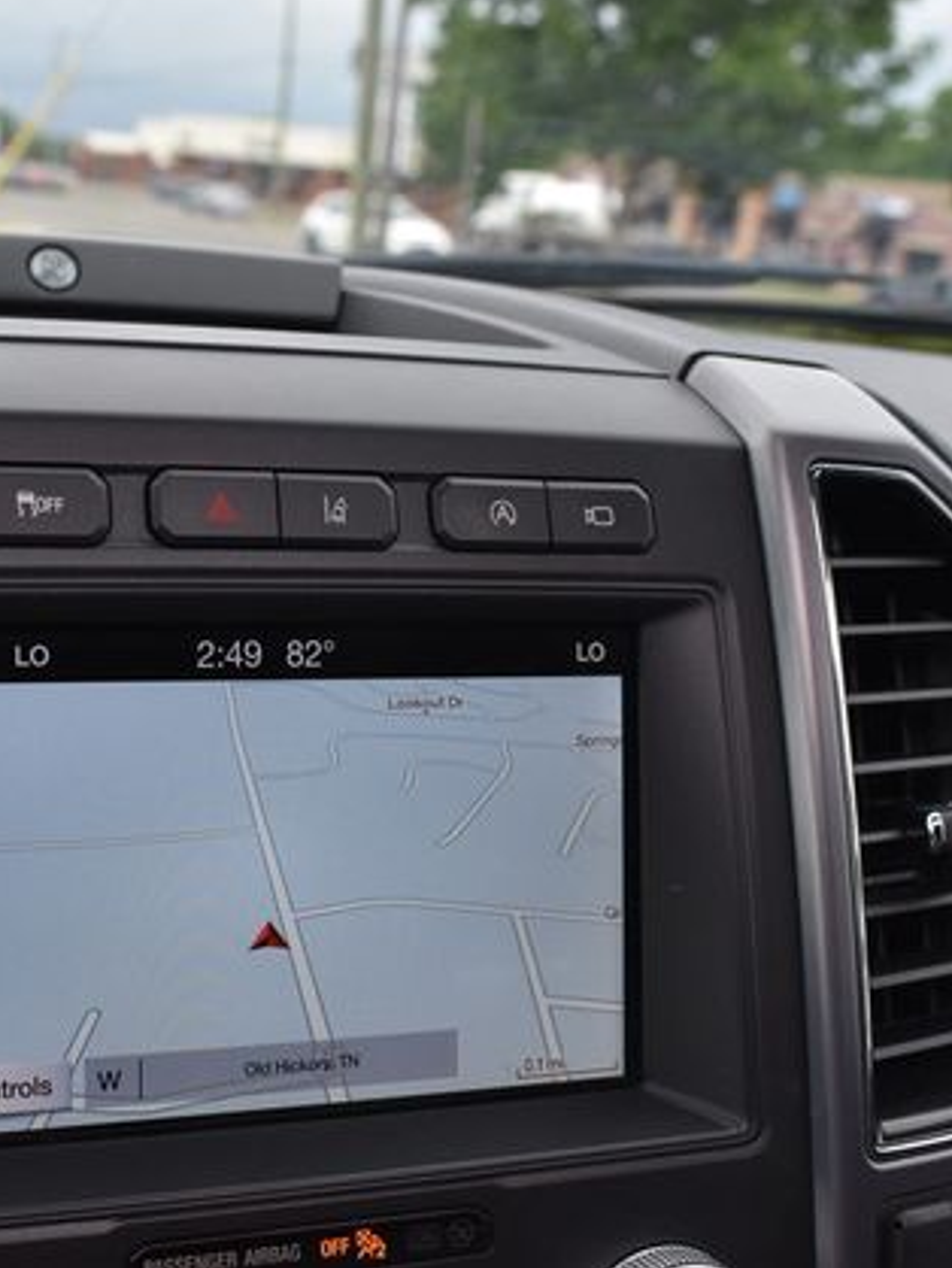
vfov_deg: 36.2
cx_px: 324
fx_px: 1941
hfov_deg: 27.4
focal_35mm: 53
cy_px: 623
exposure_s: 1/250
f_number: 5.6
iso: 320
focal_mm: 24
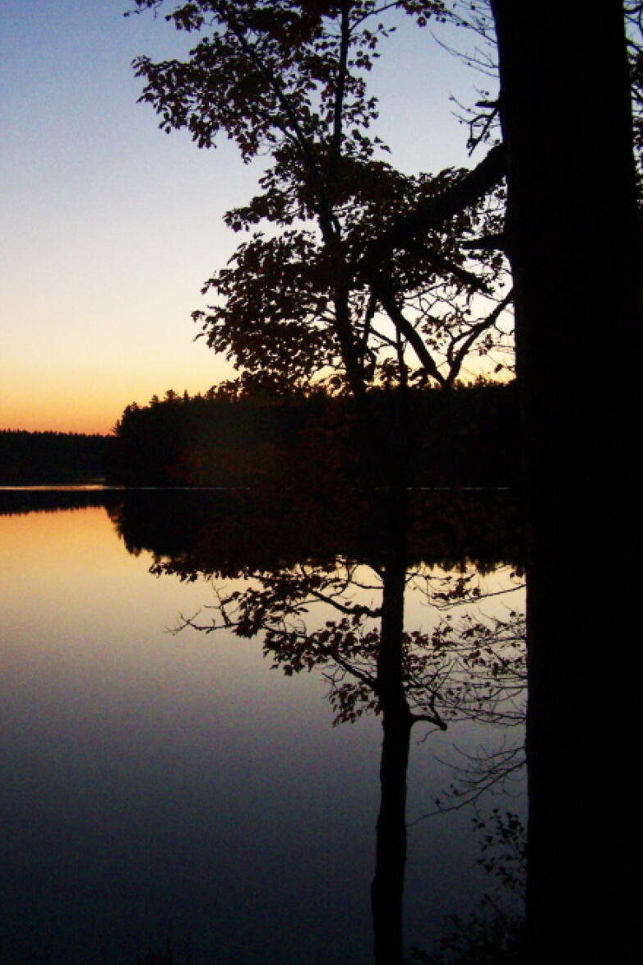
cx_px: 243
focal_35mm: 46
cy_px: 464
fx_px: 1232
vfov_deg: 42.7
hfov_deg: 29.1
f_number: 2.8
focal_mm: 6.3
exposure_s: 1/500
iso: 400
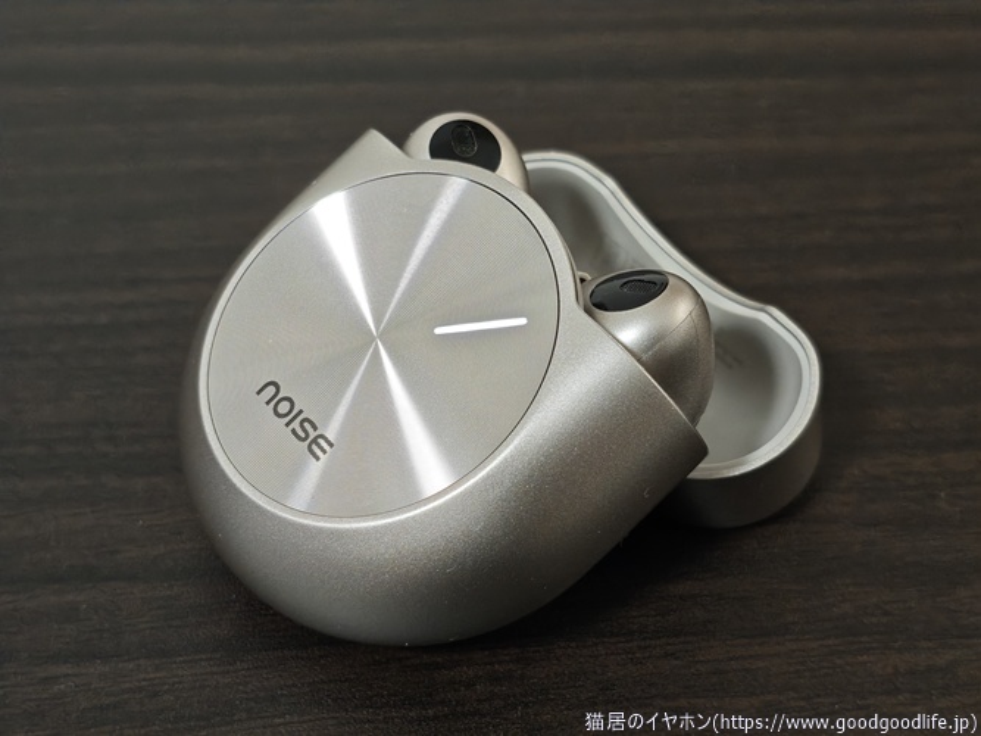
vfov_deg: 28.0
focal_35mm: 52
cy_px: 368
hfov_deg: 36.8
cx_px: 490
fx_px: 1473
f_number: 1.5
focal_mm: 4.94
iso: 160
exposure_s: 1/99.3
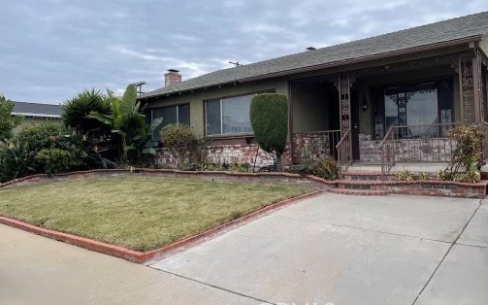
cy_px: 139
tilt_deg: +0.7
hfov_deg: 68.4
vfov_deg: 45.9
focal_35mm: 27
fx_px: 359
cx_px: 242
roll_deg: +0.9
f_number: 1.6
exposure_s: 1/2387
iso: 32
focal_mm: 5.1
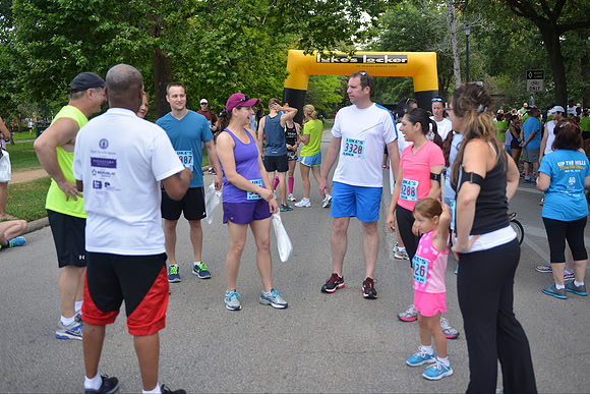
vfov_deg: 41.1
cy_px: 197
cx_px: 295
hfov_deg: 58.7
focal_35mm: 32
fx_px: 525
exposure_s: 1/250
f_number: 2.8
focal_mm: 32
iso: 180
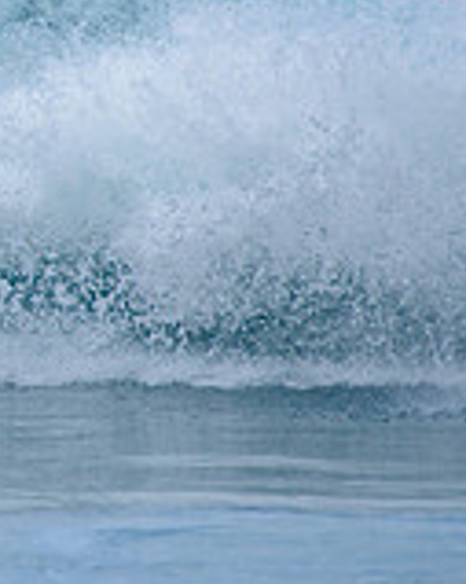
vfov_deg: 1.1
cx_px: -517
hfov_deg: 0.9
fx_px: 29560
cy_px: 46
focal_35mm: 1713
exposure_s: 1/2000
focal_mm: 500
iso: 220
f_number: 5.6
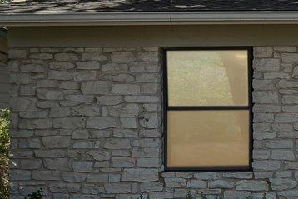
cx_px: 619
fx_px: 662
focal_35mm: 80
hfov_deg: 17.2
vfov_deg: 16.9
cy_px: 160
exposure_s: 1/160
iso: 100
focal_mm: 14
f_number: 8
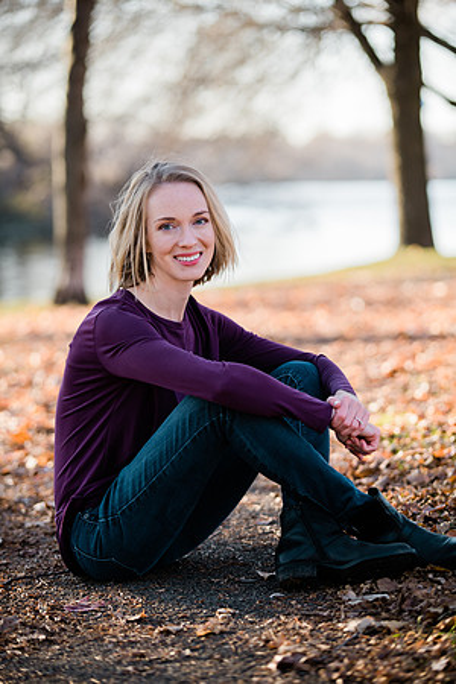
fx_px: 2280
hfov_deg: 11.4
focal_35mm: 120
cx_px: 228
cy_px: 342
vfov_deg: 17.1
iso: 125
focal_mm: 120
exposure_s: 1/320
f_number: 3.2
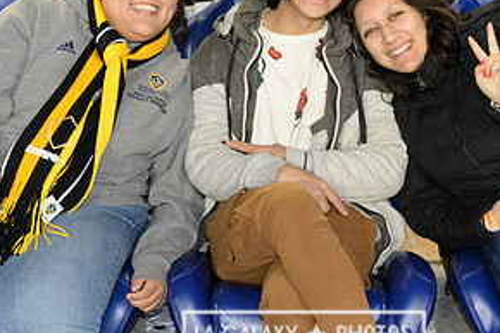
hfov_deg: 26.6
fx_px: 1055
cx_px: 303
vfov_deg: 17.8
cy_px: 75
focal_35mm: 76
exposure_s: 1/125
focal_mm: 38
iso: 3200
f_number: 10
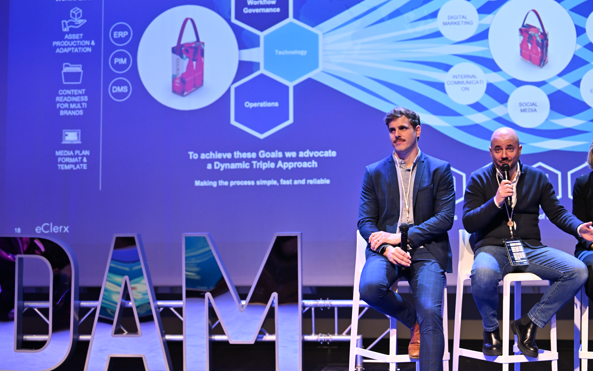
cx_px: 294
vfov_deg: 18.1
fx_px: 1164
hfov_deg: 28.6
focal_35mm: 72
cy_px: 185
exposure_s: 1/200
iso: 1600
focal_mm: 70
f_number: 3.2
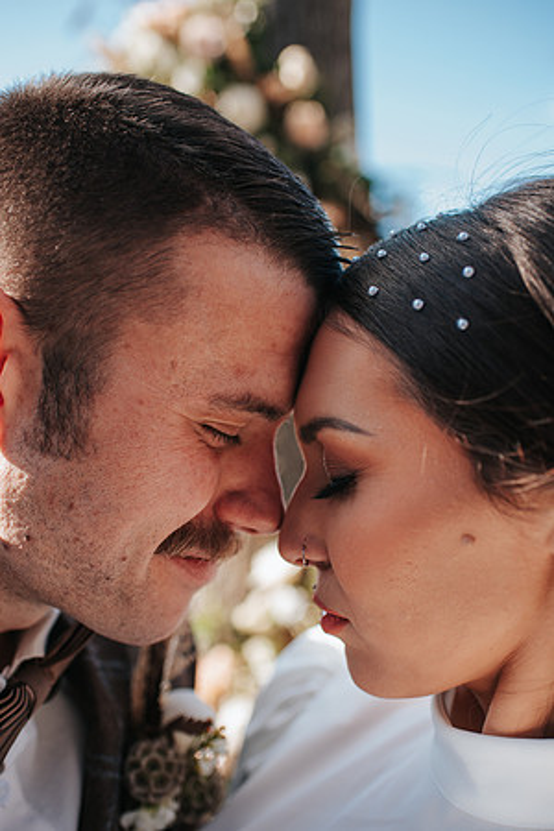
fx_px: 808
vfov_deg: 54.4
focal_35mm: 35
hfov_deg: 37.9
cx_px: 277
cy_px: 416
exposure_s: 1/640
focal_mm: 35
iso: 220
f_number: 2.8
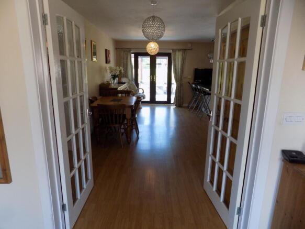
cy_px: 114
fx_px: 203
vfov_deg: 58.9
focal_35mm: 23
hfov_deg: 73.9
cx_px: 152
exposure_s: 1/30
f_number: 3.1
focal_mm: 4
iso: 140
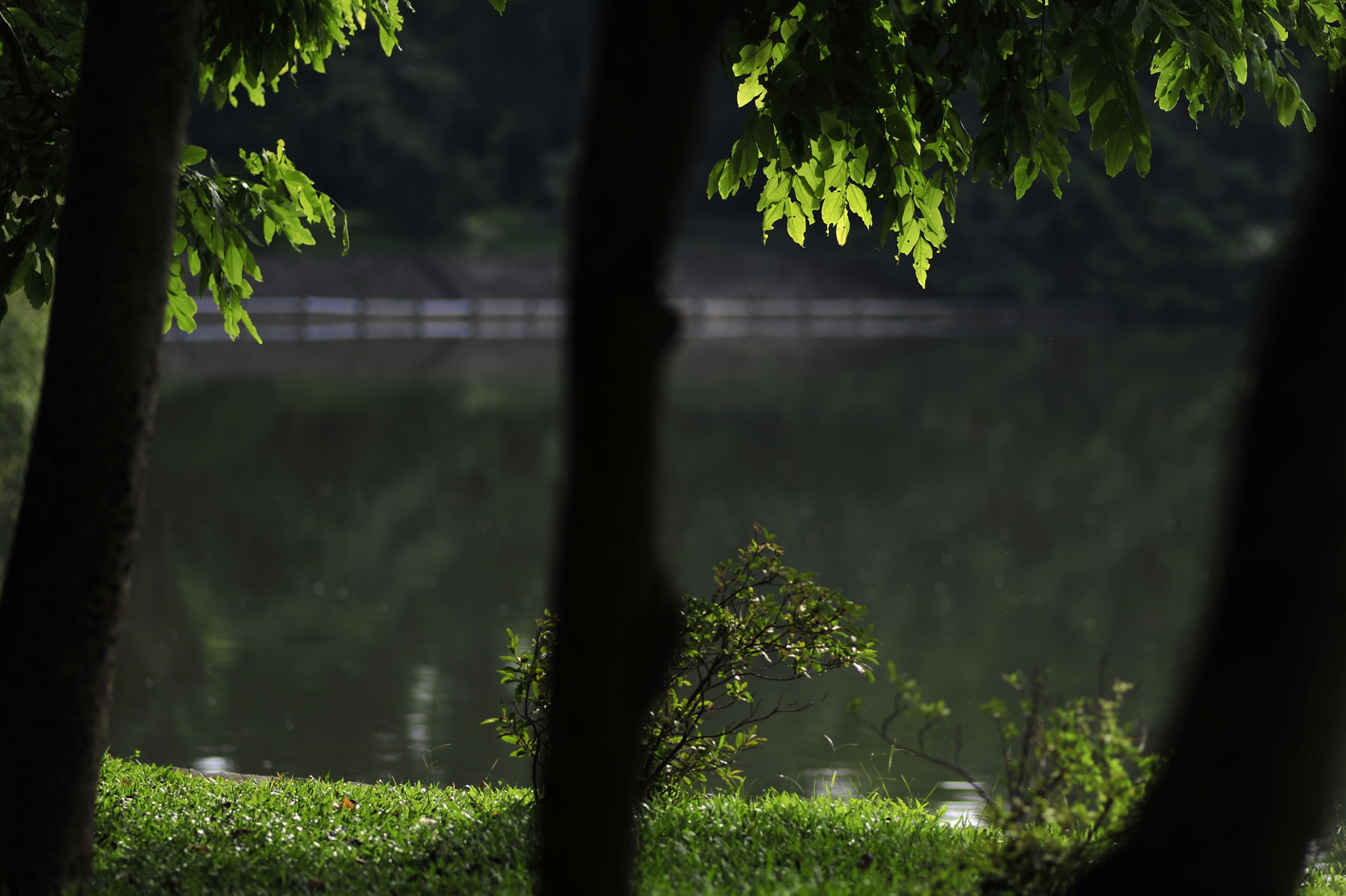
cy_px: 432
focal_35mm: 205
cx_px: 677
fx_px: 7661
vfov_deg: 6.7
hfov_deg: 10.0
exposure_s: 1/1250
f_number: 2.8
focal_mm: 180
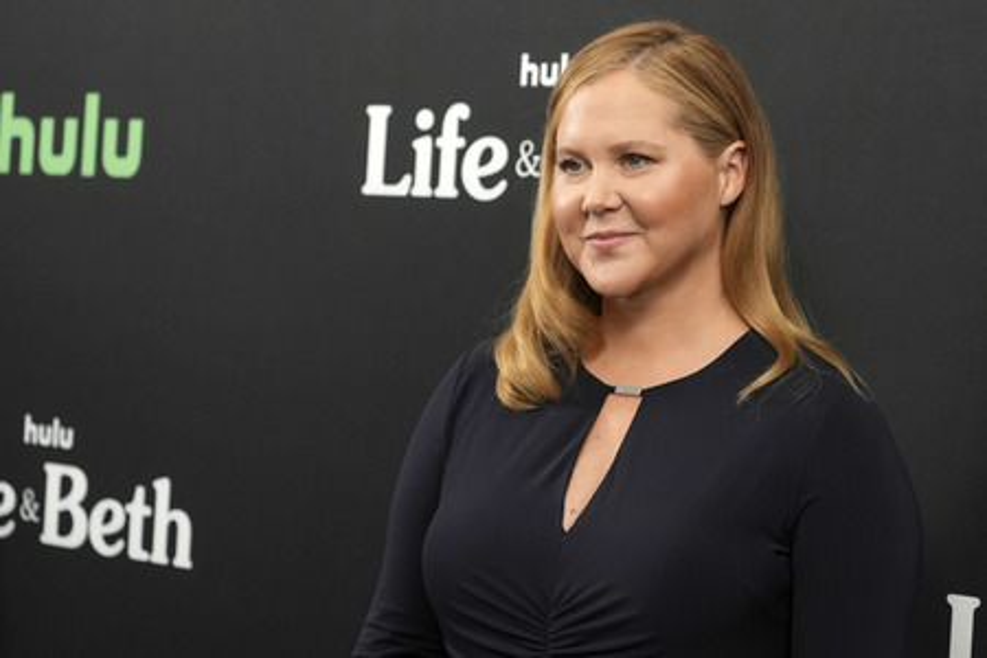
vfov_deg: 13.7
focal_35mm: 100
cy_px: 329
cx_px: 494
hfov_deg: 20.4
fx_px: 2741
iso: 5000
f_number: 5
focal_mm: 100
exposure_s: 1/400
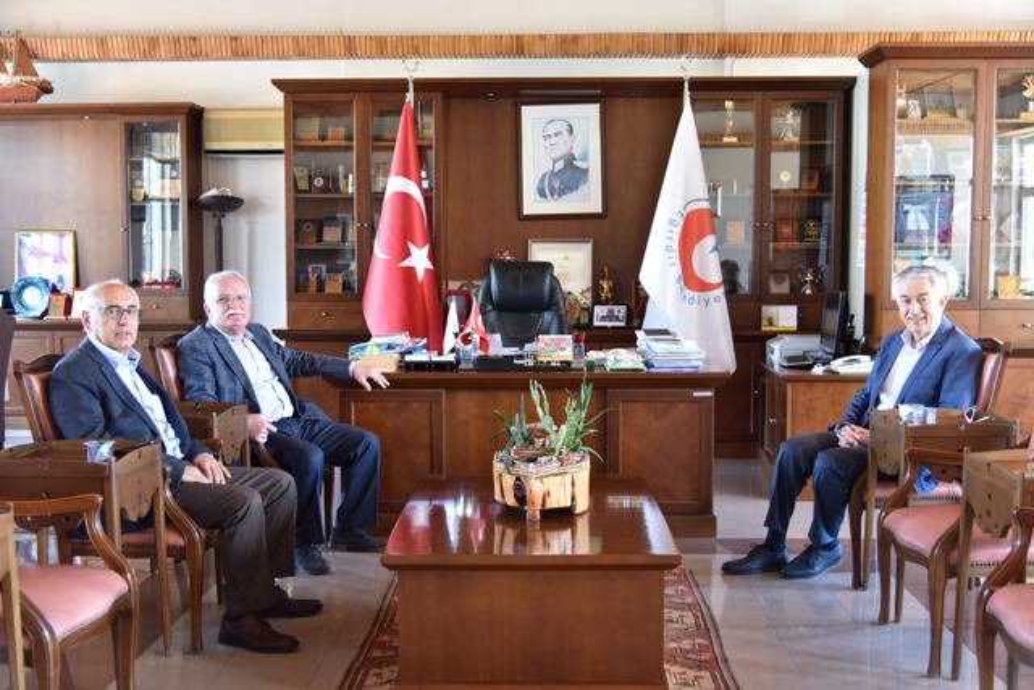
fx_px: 1149
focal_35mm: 40
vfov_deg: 33.4
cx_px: 517
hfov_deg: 48.4
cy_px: 345
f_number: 4
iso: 2000
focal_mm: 40
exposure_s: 1/60
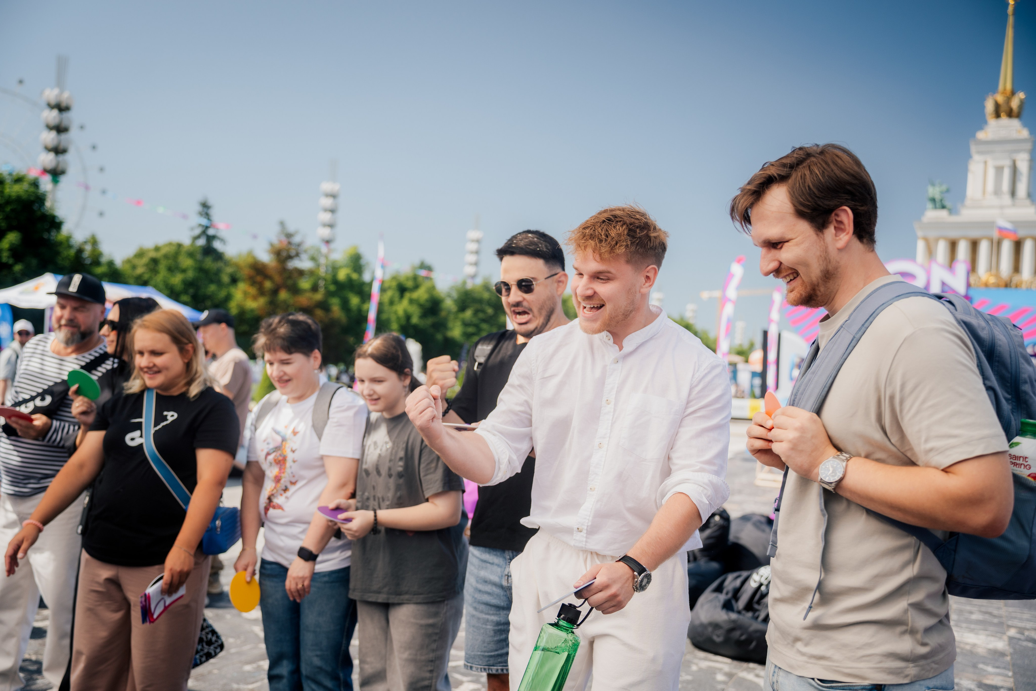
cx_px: 518
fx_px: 1036
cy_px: 346
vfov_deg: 36.9
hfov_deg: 53.1
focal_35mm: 36
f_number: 2.8
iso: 100
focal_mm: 36
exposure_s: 1/500
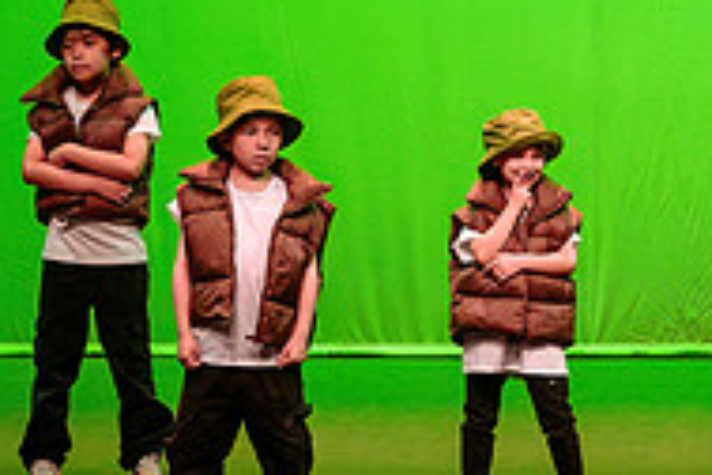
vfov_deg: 4.2
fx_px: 6526
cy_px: 141
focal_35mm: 330
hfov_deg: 6.2
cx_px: 708
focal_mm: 95
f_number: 2.8
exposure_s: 1/250
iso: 1250
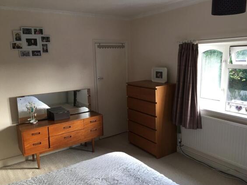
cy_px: 95
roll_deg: +0.8
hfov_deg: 59.9
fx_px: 214
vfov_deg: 46.8
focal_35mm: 30
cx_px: 120
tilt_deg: -8.8
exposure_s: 1/33
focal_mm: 4.15
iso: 32
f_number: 2.2
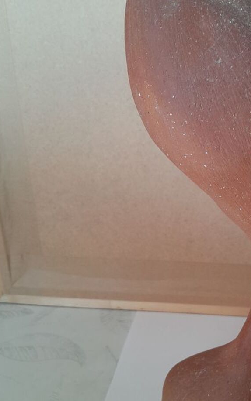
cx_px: 209
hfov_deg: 31.0
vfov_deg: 49.2
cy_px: 221
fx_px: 438
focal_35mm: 40
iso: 125
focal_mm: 3.98
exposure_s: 1/60
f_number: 1.8
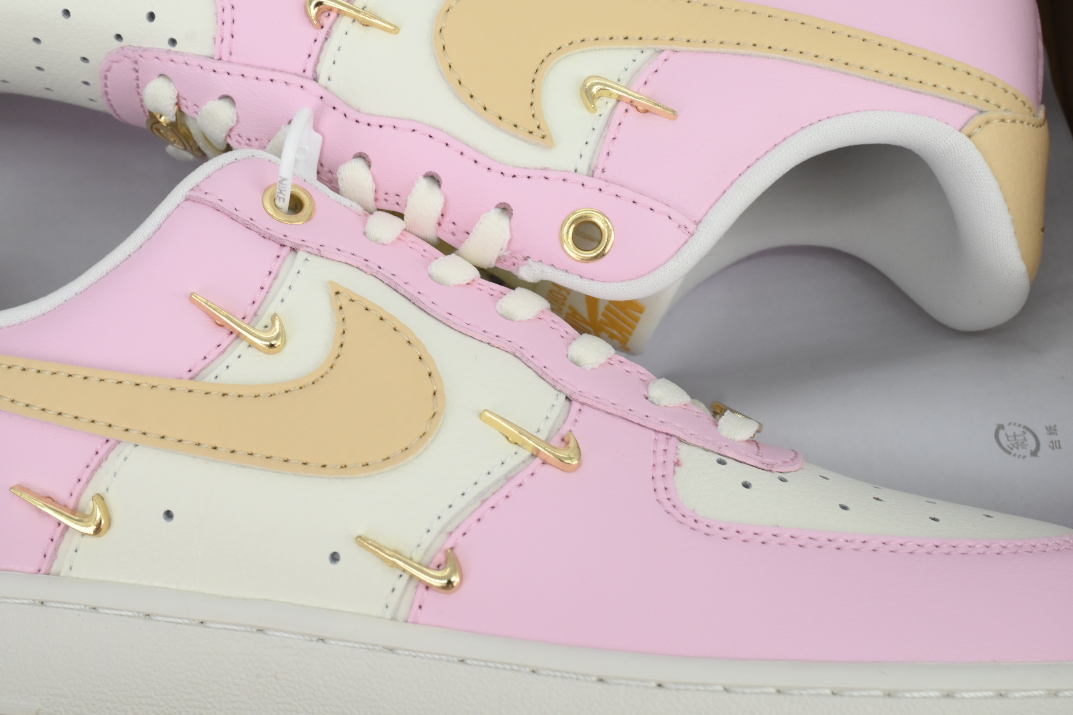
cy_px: 272
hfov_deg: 40.3
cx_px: 430
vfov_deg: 27.5
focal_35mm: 49
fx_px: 1454
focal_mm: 30.5
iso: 400
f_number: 11
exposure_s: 1/100
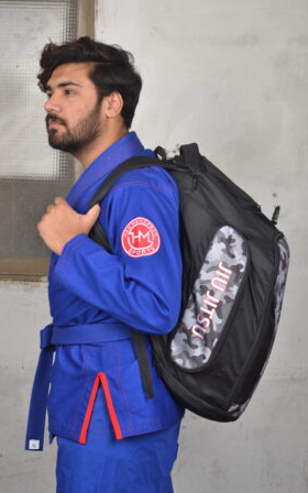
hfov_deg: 15.5
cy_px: 246
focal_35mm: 85
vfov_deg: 24.5
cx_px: 163
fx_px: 1135
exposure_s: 1/125
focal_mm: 55
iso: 100
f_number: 4.5
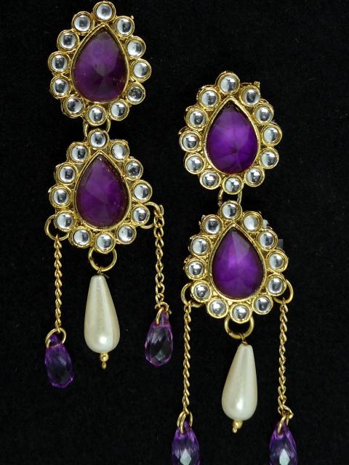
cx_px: 174
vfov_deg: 50.1
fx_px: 497
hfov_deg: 38.7
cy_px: 232
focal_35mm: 37
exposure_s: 1/125
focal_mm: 6.7
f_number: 3.2
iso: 80
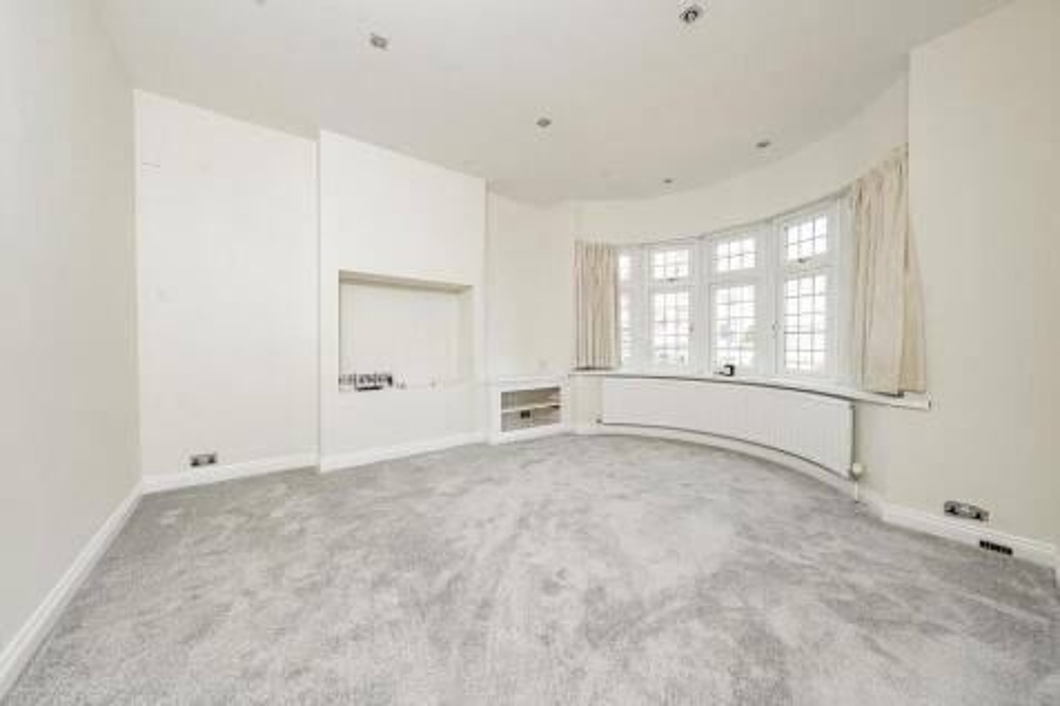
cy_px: 353
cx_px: 530
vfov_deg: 90.0
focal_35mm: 12
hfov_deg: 112.6
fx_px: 353
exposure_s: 1/50
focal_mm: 12
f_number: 9
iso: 320
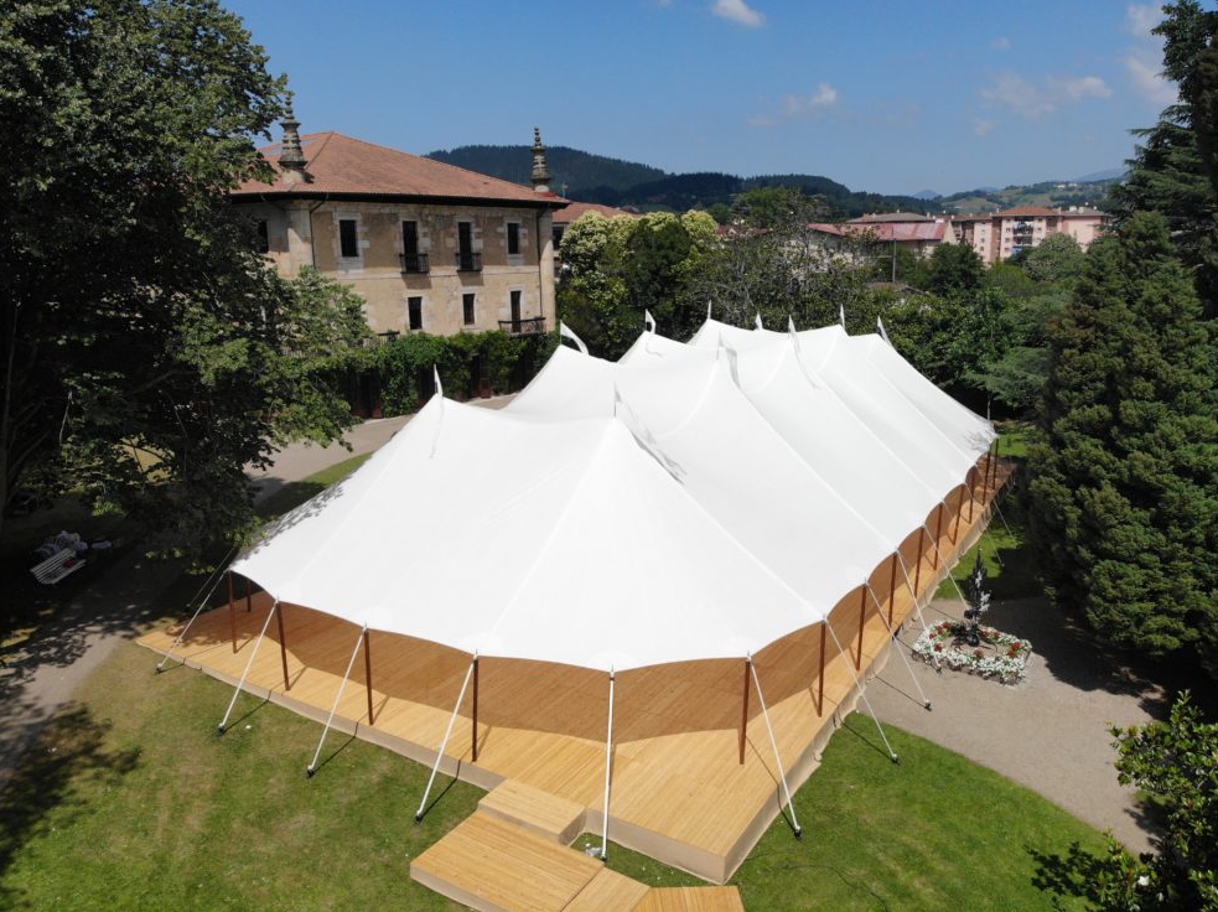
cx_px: 608
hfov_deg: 69.4
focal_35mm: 25
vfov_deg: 54.8
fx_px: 879
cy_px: 439
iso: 103
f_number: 2.8
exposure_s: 1/1750
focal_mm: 4.5
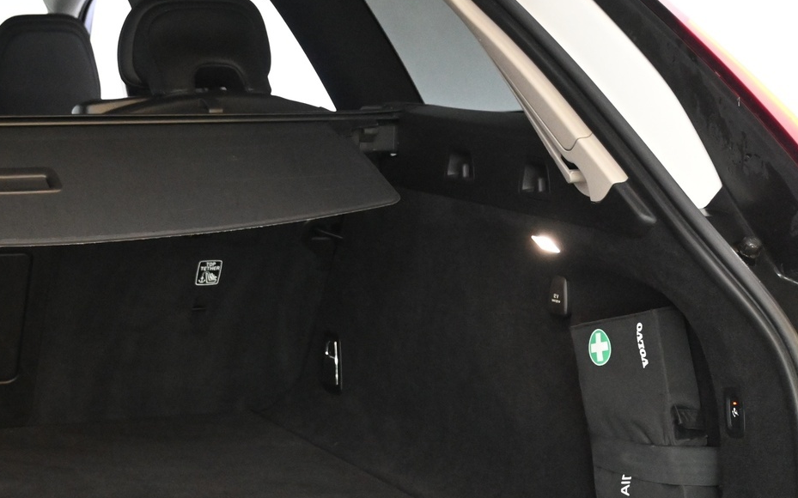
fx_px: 1768
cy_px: 343
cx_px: 138
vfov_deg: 16.0
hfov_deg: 24.9
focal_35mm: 81
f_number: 4.8
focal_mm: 30.5
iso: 5000
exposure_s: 1/50
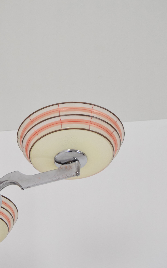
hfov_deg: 14.5
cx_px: -22
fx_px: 641
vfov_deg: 23.6
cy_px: 135
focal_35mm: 88
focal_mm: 38
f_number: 7.1
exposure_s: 1/200
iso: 1600
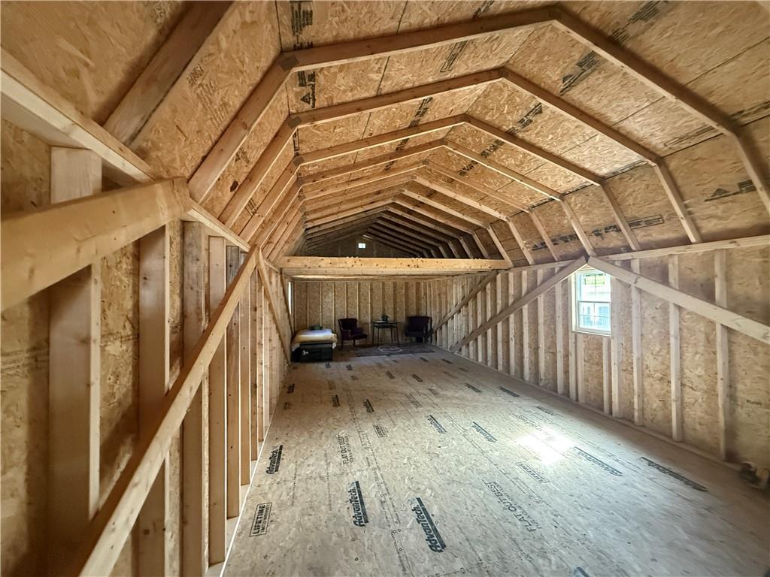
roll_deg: +0.9
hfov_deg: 102.1
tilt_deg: -0.3
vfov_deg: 85.7
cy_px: 288
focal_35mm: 14
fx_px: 311
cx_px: 385
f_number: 2.2
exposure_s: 1/60
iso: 800
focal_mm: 2.22
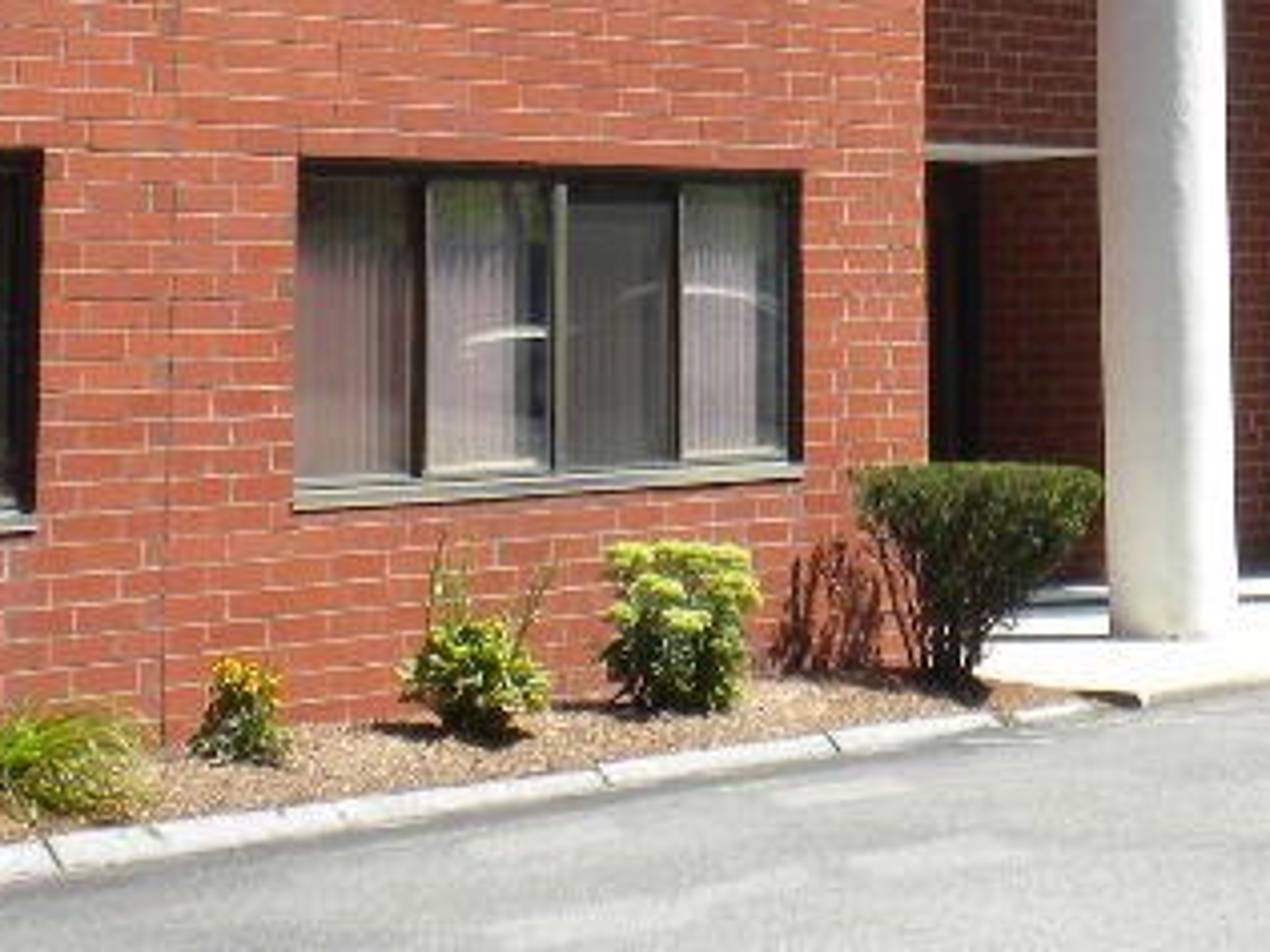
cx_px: 1161
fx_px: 4403
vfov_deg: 12.0
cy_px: -301
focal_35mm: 120
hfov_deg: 16.2
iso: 64
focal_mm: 6.6
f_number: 10
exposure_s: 1/73.7
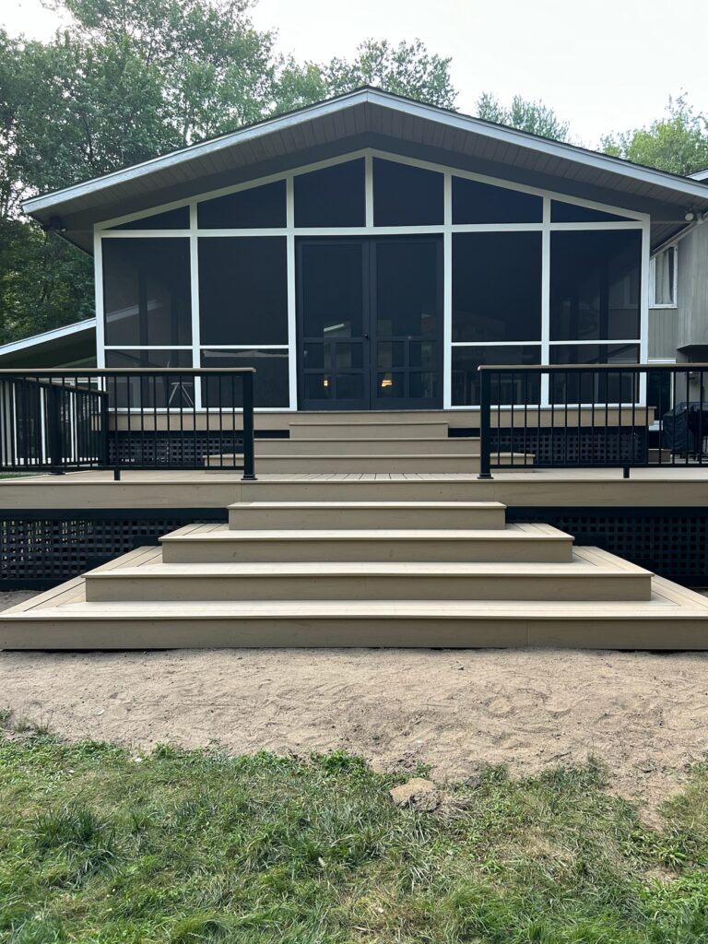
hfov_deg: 53.1
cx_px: 354
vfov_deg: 67.3
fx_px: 709
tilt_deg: -2.4
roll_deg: +0.3
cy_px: 472
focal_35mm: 26
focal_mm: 5.7
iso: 100
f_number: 1.5
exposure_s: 1/121
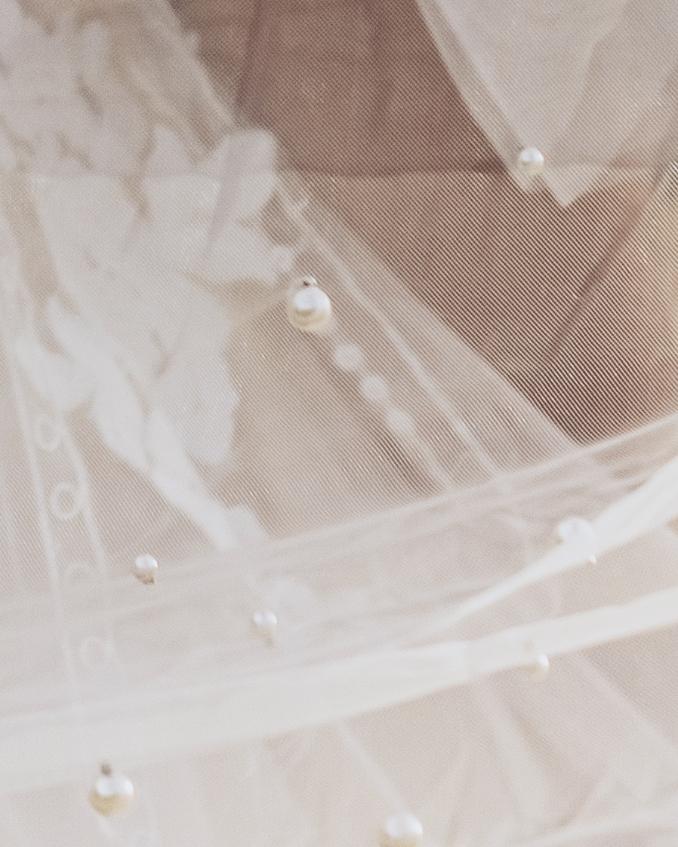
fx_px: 8656
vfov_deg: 5.4
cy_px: -1190
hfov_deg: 4.4
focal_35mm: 345
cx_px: -711
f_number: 4
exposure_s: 1/3200
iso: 250
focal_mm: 50
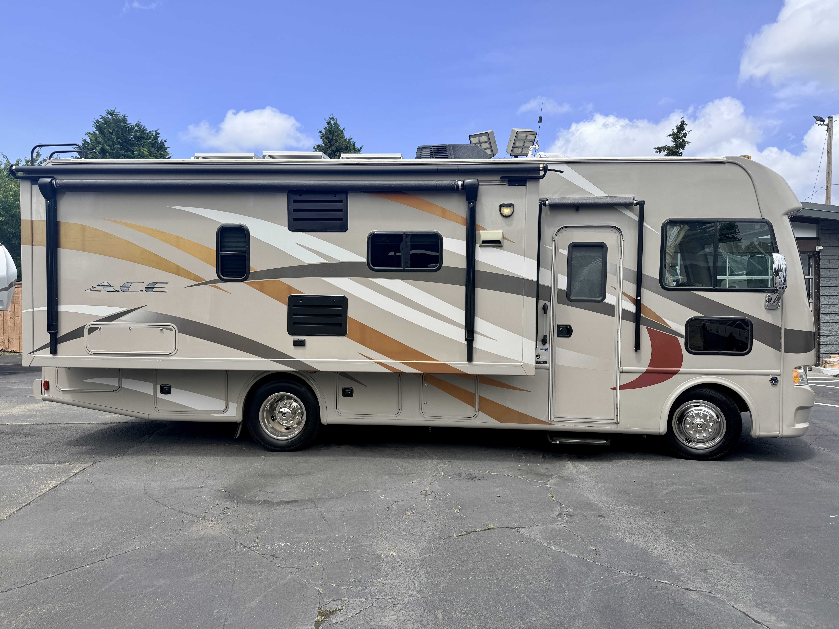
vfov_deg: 56.8
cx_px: 420
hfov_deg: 71.6
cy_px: 314
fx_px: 582
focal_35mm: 24
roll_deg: -0.6
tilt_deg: +1.1
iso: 80
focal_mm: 6.76
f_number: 1.78
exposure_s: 1/3759
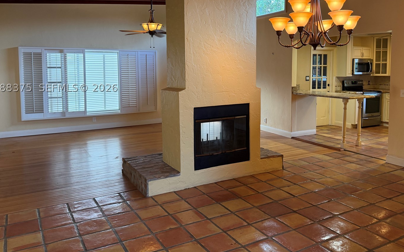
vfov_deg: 41.4
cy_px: 88
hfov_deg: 62.9
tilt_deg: -4.3
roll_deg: -0.1
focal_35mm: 30
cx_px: 209
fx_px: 330
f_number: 1.78
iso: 250
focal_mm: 6.76
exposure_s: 1/60
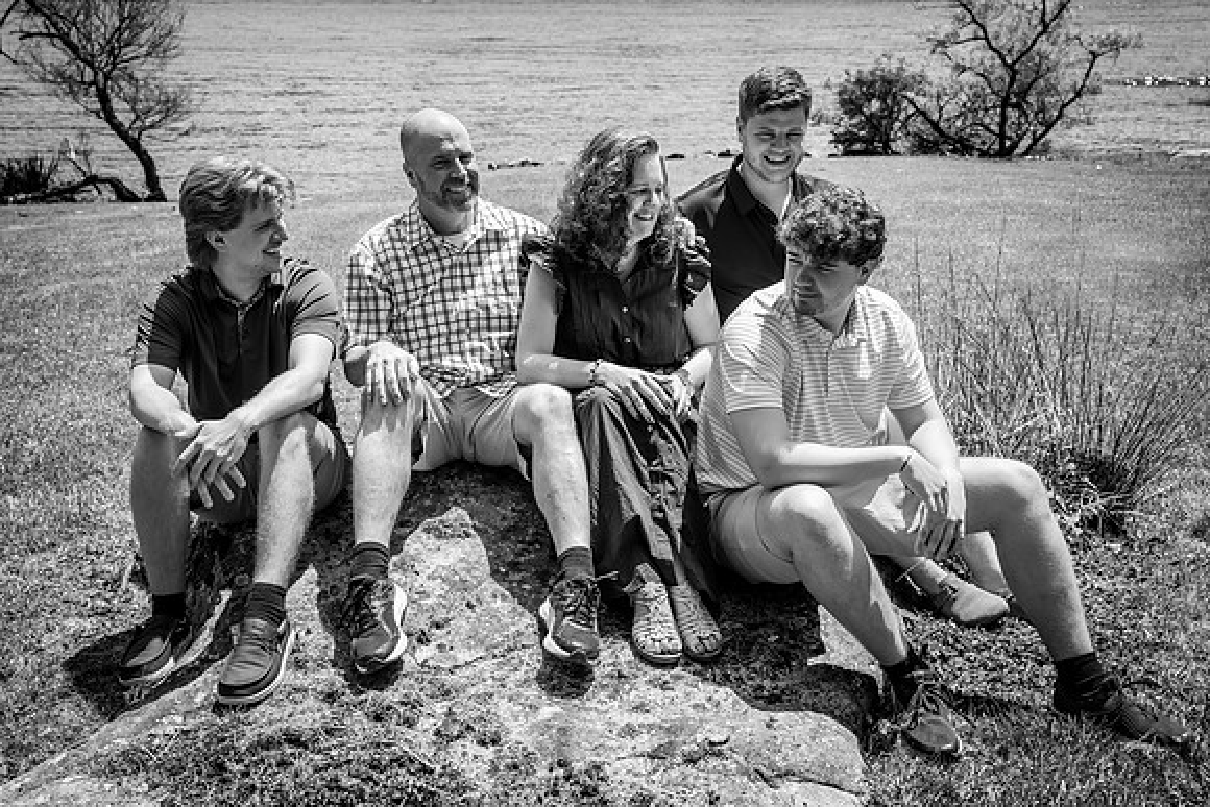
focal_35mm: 40
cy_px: 434
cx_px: 584
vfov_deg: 33.0
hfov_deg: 48.0
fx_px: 1360
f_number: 5
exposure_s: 1/250
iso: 50
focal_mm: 37
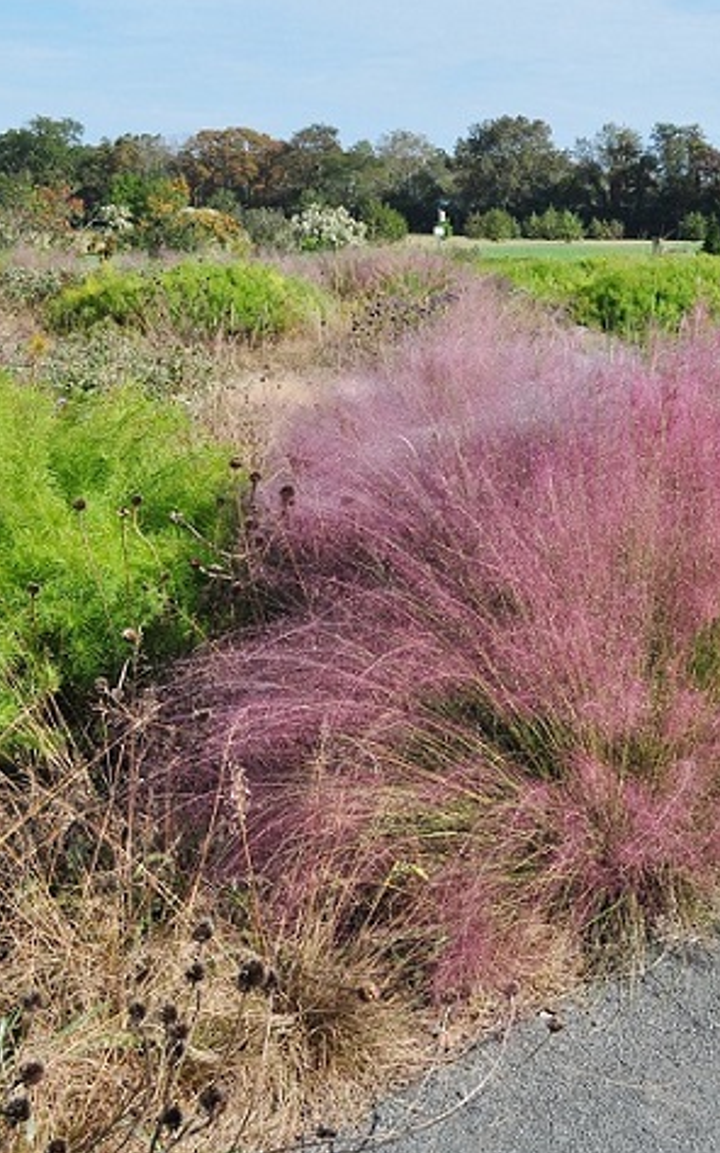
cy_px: 573
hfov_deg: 24.0
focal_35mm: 51
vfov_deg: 39.6
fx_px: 1602
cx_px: 748
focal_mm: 22
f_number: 10
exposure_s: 1/250
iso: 200
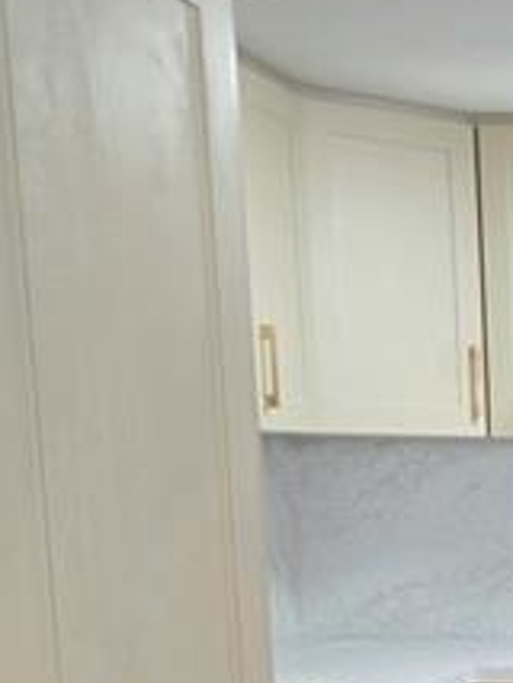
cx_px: 866
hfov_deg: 15.7
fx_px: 1638
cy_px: 776
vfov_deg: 22.1
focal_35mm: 83
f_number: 1.8
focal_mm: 5.4
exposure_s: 1/120
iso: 200
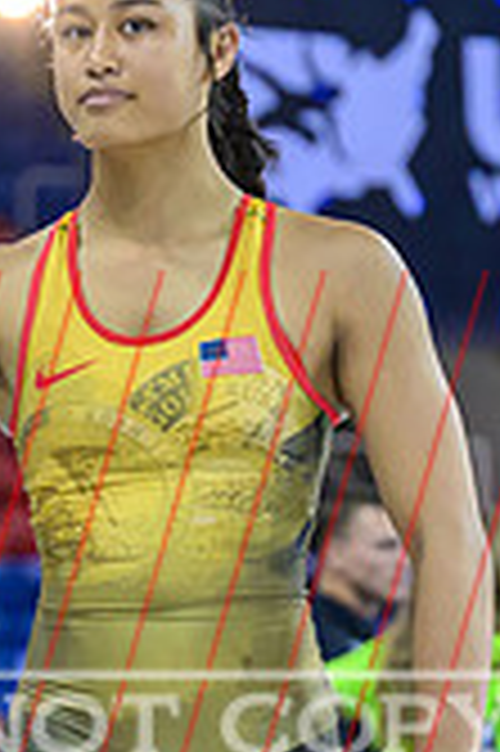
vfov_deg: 5.5
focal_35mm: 372
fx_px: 7766
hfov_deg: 3.7
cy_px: 667
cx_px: -83
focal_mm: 75
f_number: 2.8
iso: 3200
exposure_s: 1/800
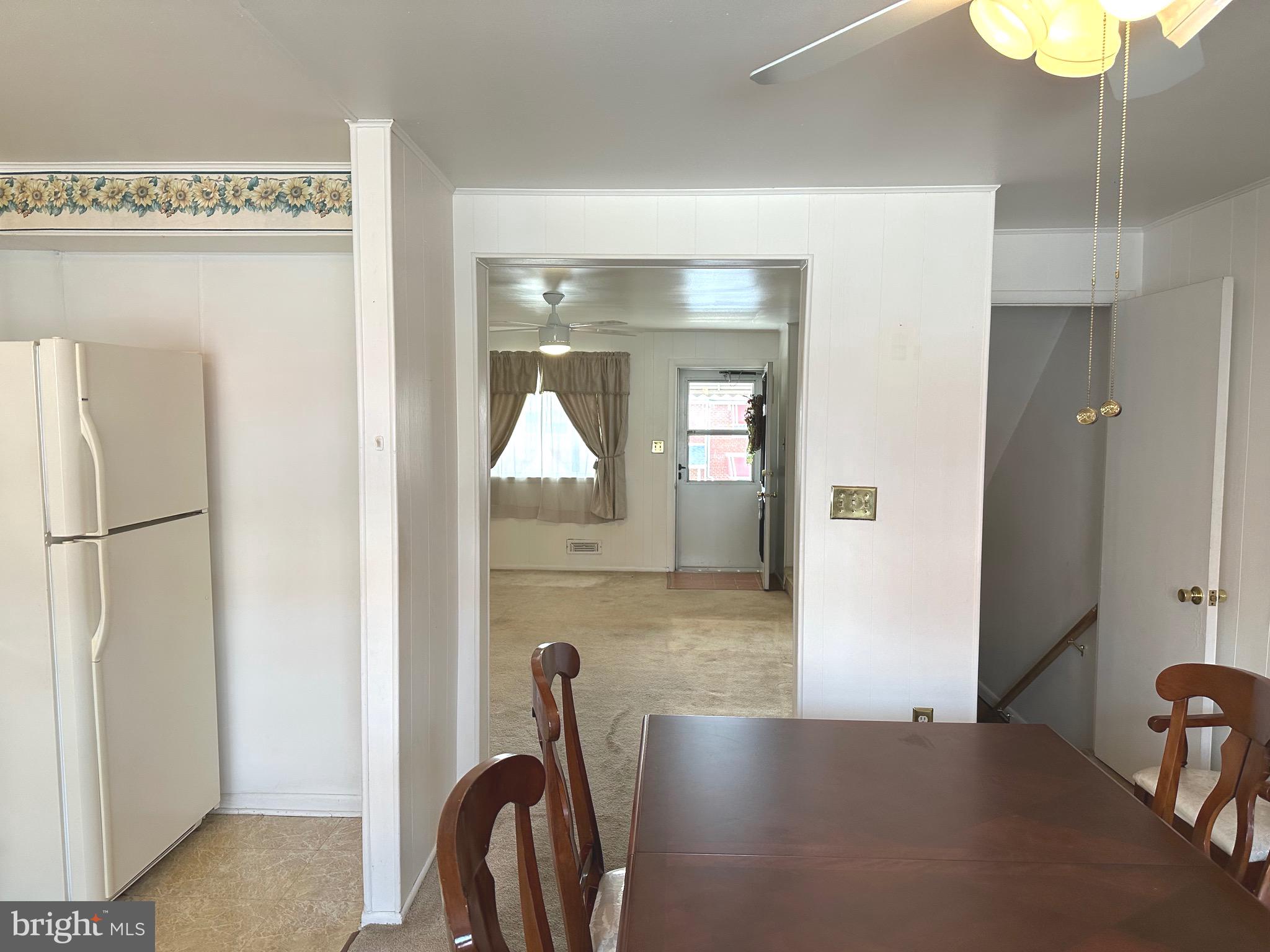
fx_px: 881
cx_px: 635
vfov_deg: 56.8
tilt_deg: -4.3
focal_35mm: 24
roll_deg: -1.7
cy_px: 476
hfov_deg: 71.6
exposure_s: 1/121
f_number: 1.78
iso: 160
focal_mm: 6.86
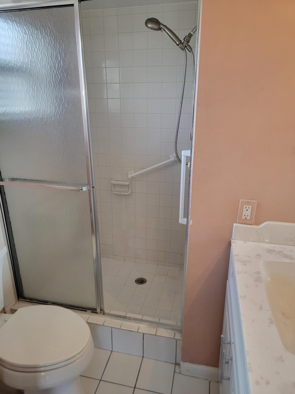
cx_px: 148
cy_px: 197
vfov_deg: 71.6
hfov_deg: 56.8
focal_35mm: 24
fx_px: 273
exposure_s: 1/52.5
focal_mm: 6.7
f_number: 1.8
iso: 80
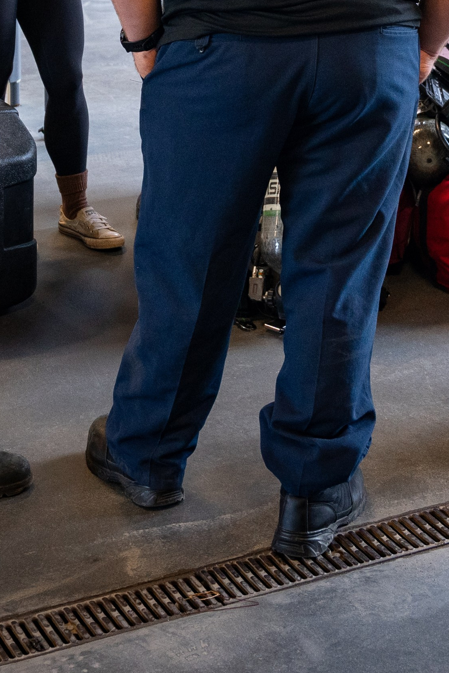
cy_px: -111
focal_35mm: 92
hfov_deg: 14.9
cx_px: 275
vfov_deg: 20.8
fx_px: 1720
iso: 640
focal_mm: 25.1
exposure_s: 1/200
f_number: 2.8
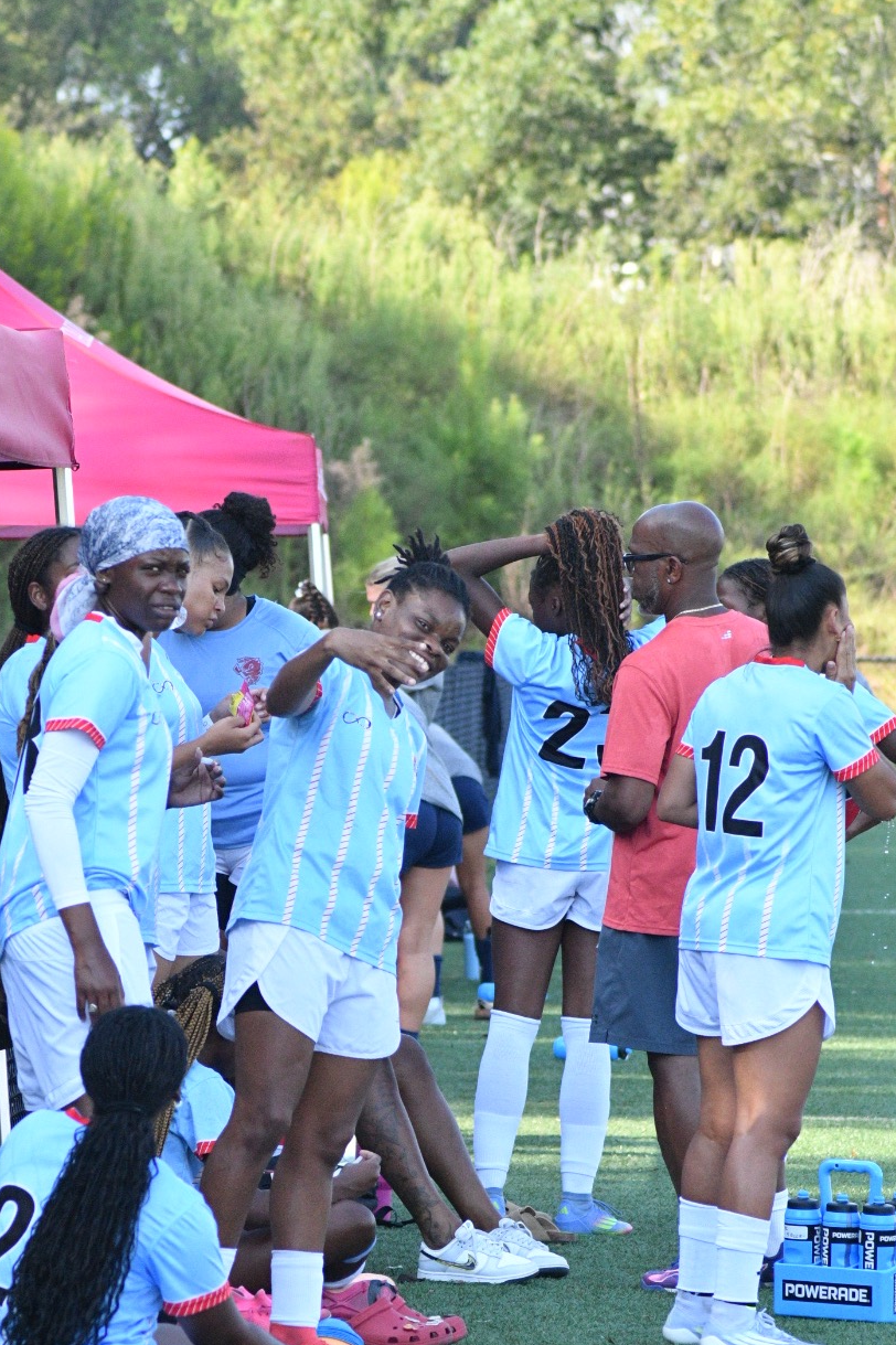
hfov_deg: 4.1
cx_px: 335
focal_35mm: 339
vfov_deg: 6.1
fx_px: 12662
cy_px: 885
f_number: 8
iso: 4000
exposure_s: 1/2000
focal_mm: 170
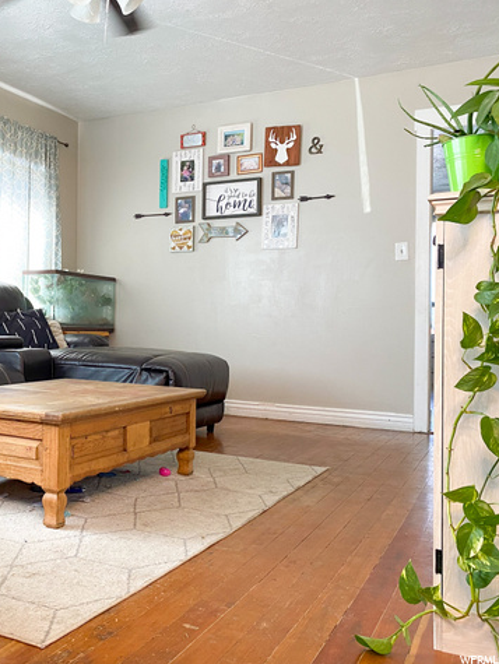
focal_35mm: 35
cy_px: 330
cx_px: 57
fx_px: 672
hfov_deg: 38.2
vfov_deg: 52.6
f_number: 1.8
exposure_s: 1/65
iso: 125
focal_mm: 4.25
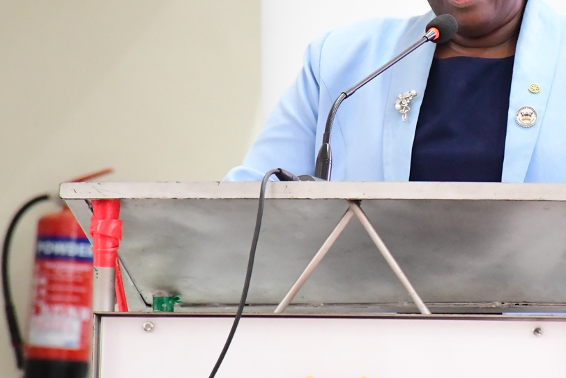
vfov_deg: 3.6
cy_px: 131
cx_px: 484
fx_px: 6039
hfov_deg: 5.4
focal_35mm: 384
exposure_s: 1/100
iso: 6400
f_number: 6.3
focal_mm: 130
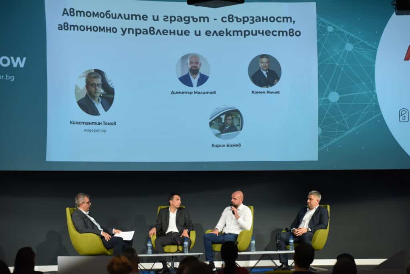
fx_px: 1390
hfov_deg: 16.8
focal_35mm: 122
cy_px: 137
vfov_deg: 11.2
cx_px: 205
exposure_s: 1/100
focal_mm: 122
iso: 2000
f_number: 5
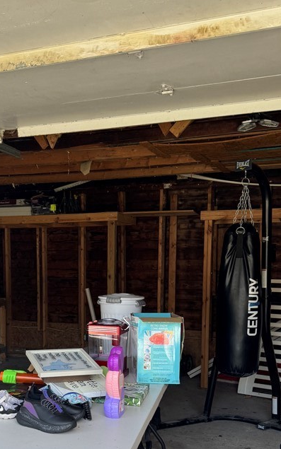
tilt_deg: -4.2
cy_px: 305
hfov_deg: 30.9
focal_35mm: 41
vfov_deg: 47.3
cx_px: 83
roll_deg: +0.0
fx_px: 502
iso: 80
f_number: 1.78
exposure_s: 1/539
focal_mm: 6.76
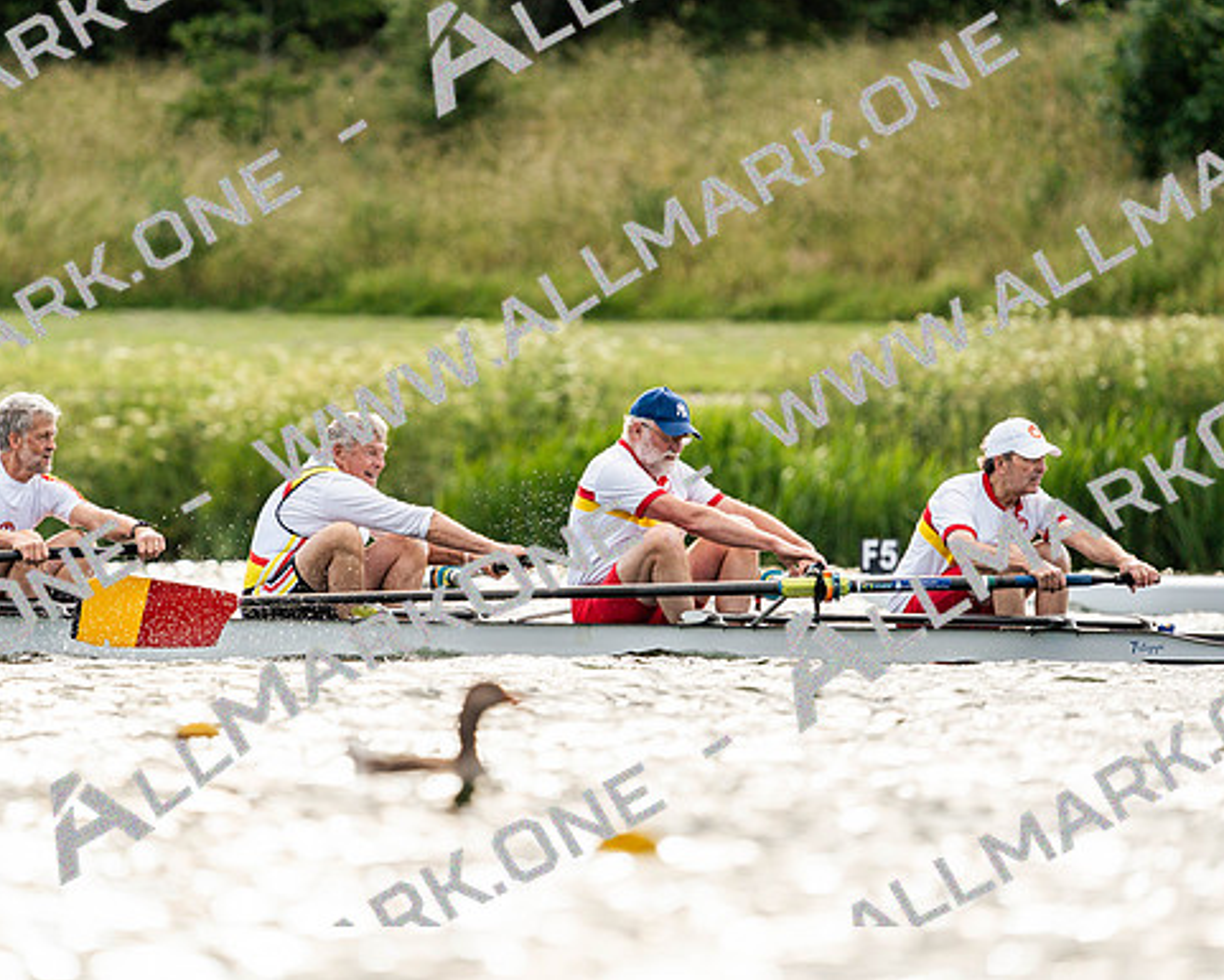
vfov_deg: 2.7
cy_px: 490
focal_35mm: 566
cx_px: 567
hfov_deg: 3.4
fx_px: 20508
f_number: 6.3
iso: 400
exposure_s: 1/2000
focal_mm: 500
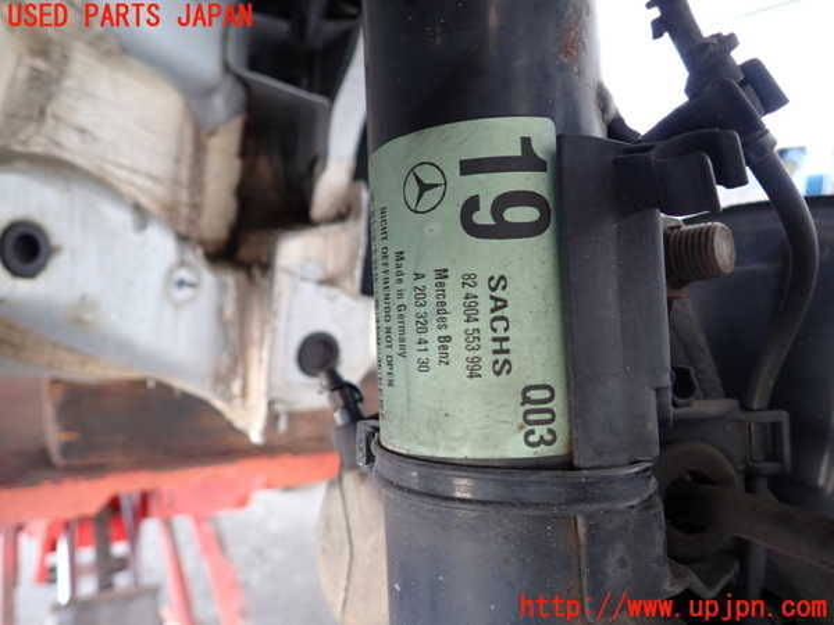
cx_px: 417
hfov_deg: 69.4
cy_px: 312
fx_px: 602
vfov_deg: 54.9
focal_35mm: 25
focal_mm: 4.5
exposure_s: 1/30
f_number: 2
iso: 200
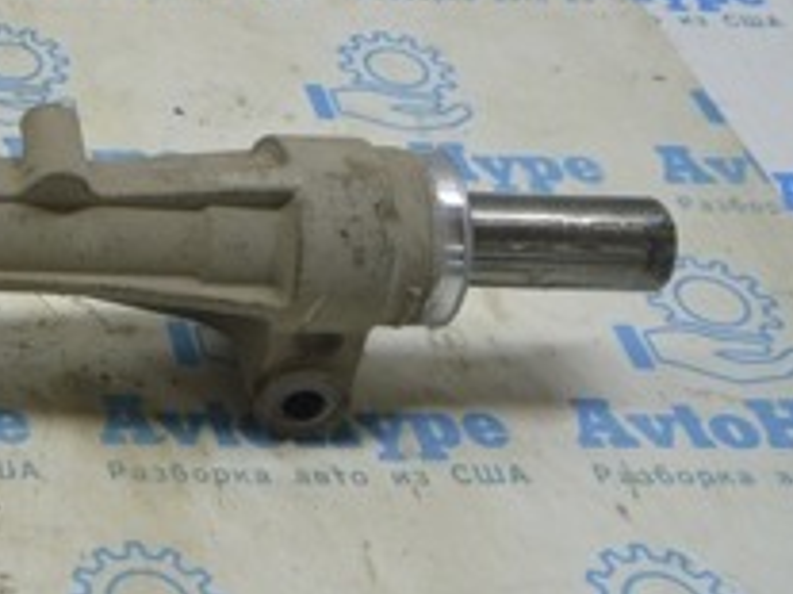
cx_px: -395
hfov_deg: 19.3
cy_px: -25
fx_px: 2038
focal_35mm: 89
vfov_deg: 16.2
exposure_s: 1/40
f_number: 5.6
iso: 400
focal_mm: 20
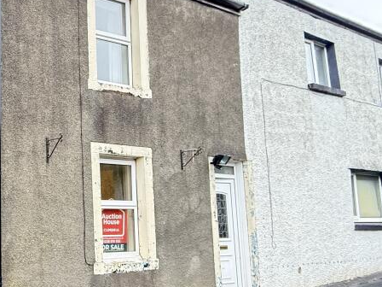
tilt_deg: +5.8
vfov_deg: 43.8
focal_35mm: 32
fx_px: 353
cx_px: -38
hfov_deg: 43.8
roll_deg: -0.4
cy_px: 180
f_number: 2.2
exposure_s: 1/60
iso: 500
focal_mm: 2.22
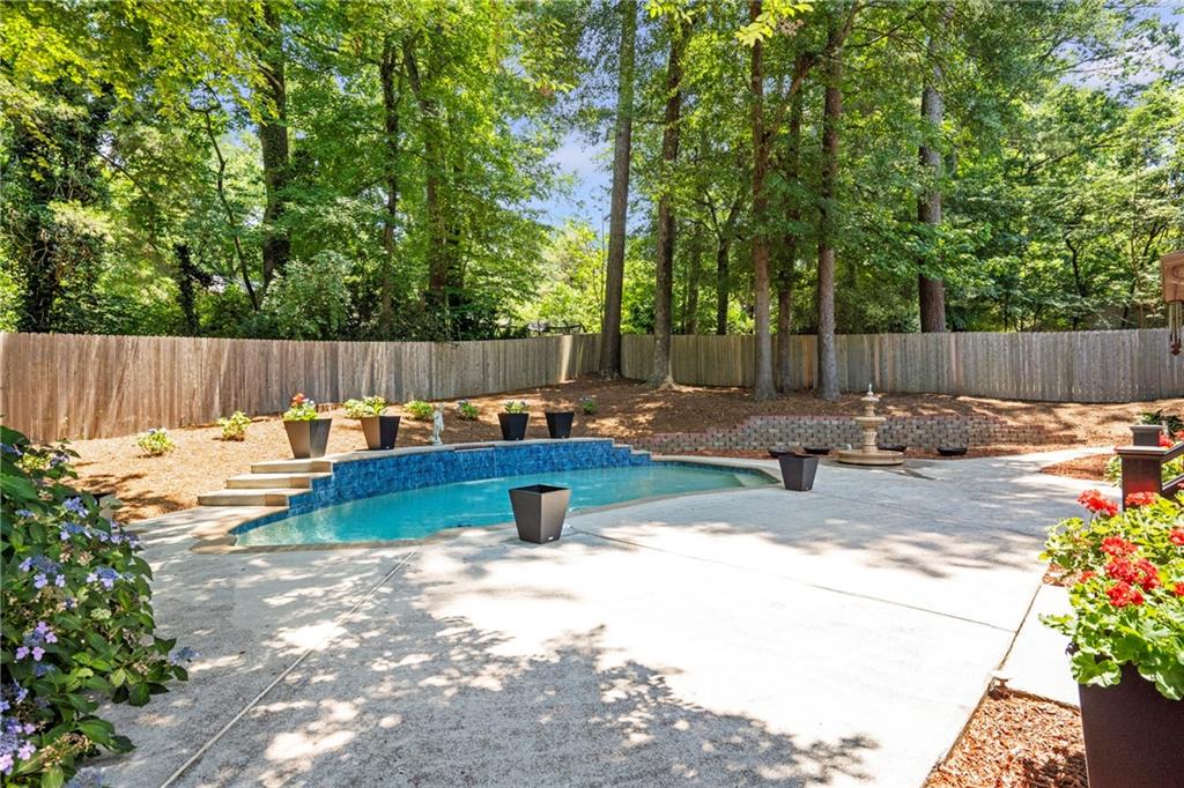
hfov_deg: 86.9
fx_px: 625
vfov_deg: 64.5
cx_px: 592
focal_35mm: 19
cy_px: 394
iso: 500
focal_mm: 19
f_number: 8
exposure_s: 1/250
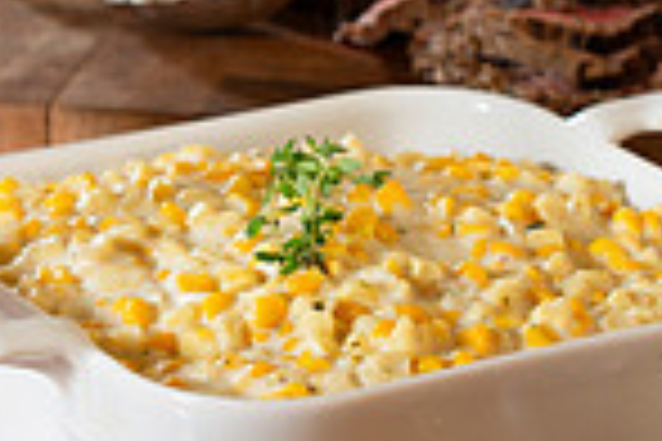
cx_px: 126
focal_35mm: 197
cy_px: 173
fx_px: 3622
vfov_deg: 7.0
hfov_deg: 10.4
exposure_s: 1/100
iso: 320
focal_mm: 50
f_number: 5
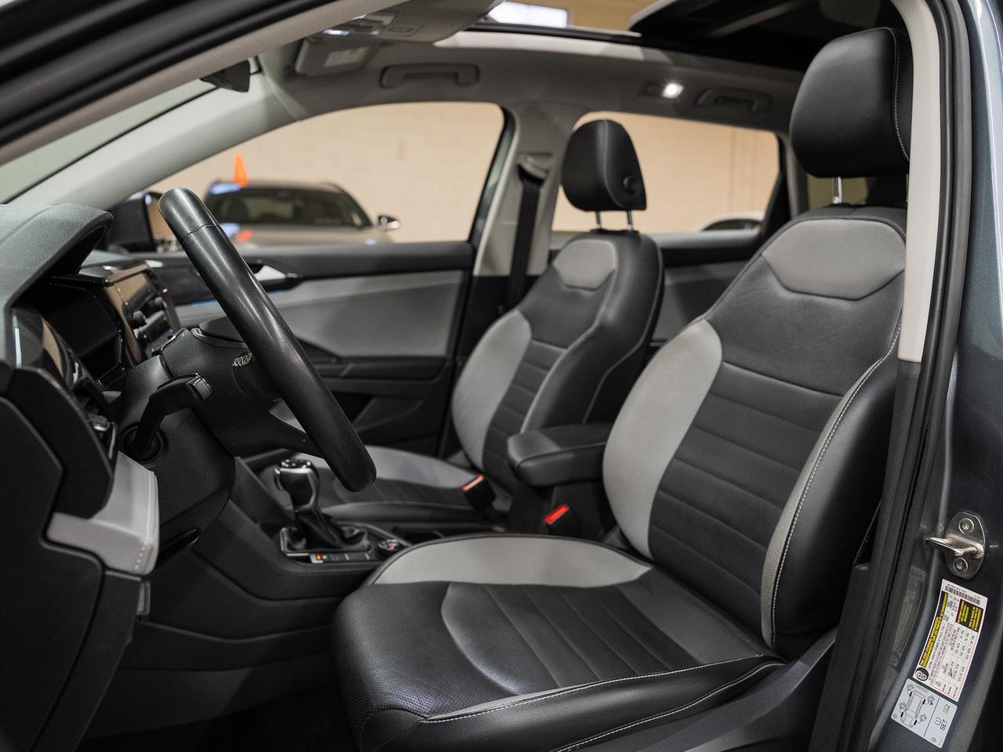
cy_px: 369
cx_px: 572
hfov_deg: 63.9
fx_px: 800
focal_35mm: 28
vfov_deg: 50.4
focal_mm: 24
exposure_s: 1/60
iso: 1000
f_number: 3.5
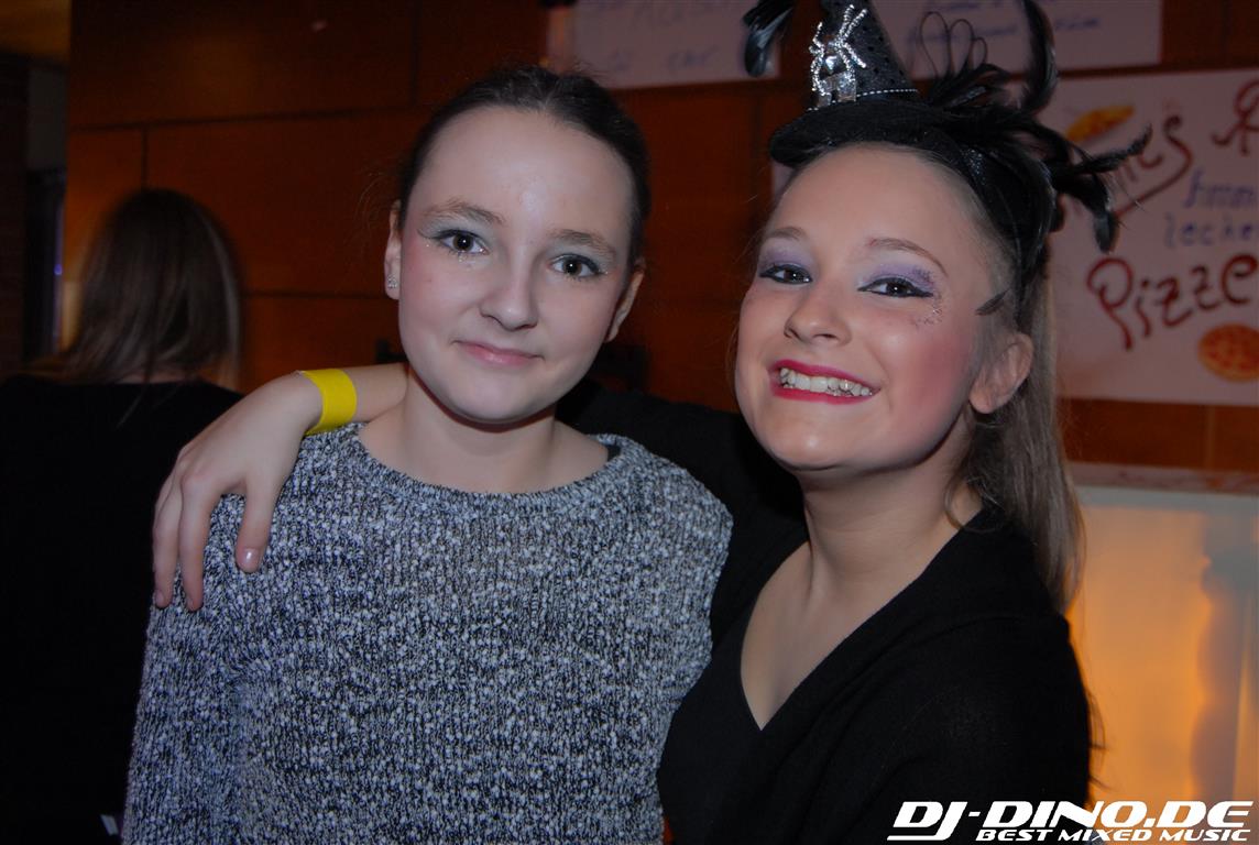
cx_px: 630
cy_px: 422
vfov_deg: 31.0
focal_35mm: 44
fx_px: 1524
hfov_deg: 44.9
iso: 400
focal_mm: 29
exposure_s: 1/10
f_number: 5.6
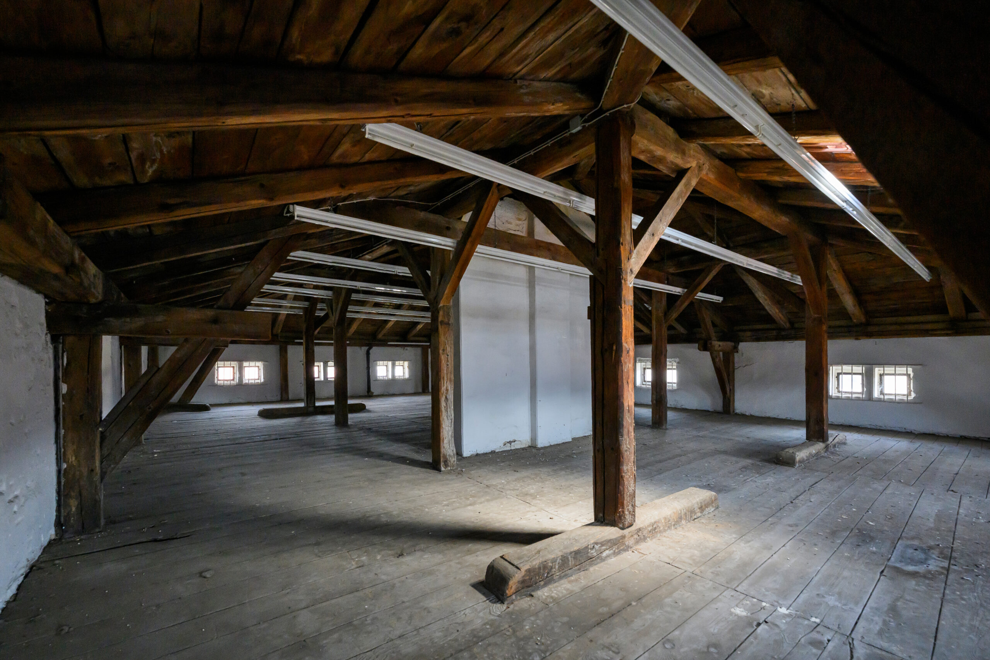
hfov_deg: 104.3
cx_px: 495
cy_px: 330
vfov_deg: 81.2
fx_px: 385
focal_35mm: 14
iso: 2500
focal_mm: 14
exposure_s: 1/100
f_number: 7.1
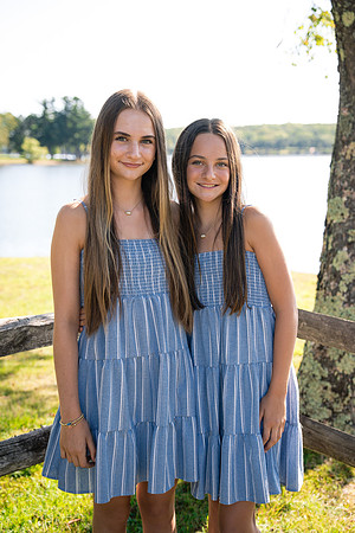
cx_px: 178
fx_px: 725
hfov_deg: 27.5
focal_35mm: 49
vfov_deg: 40.3
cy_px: 266
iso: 125
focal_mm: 49
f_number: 3.5
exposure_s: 1/250
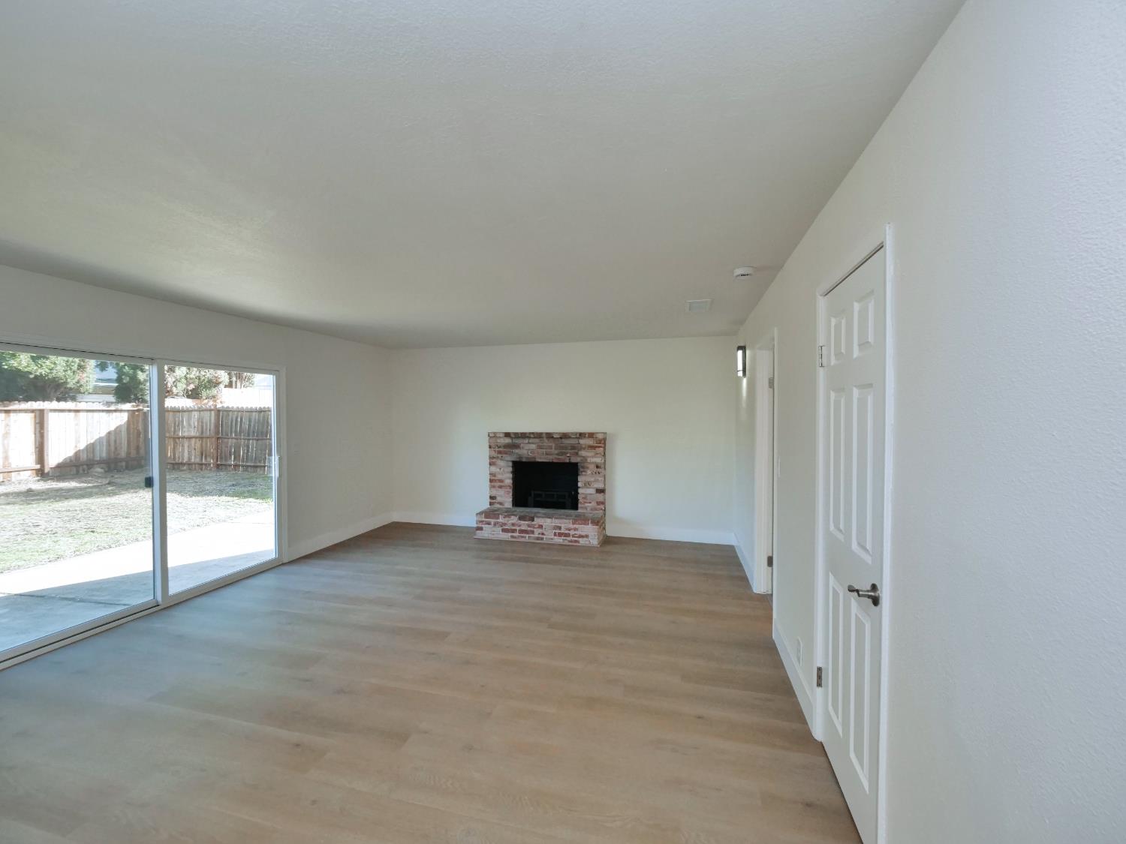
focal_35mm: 14
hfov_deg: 102.1
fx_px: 455
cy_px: 422
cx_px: 563
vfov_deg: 85.7
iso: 800
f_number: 5.6
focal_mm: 7
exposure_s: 1/160
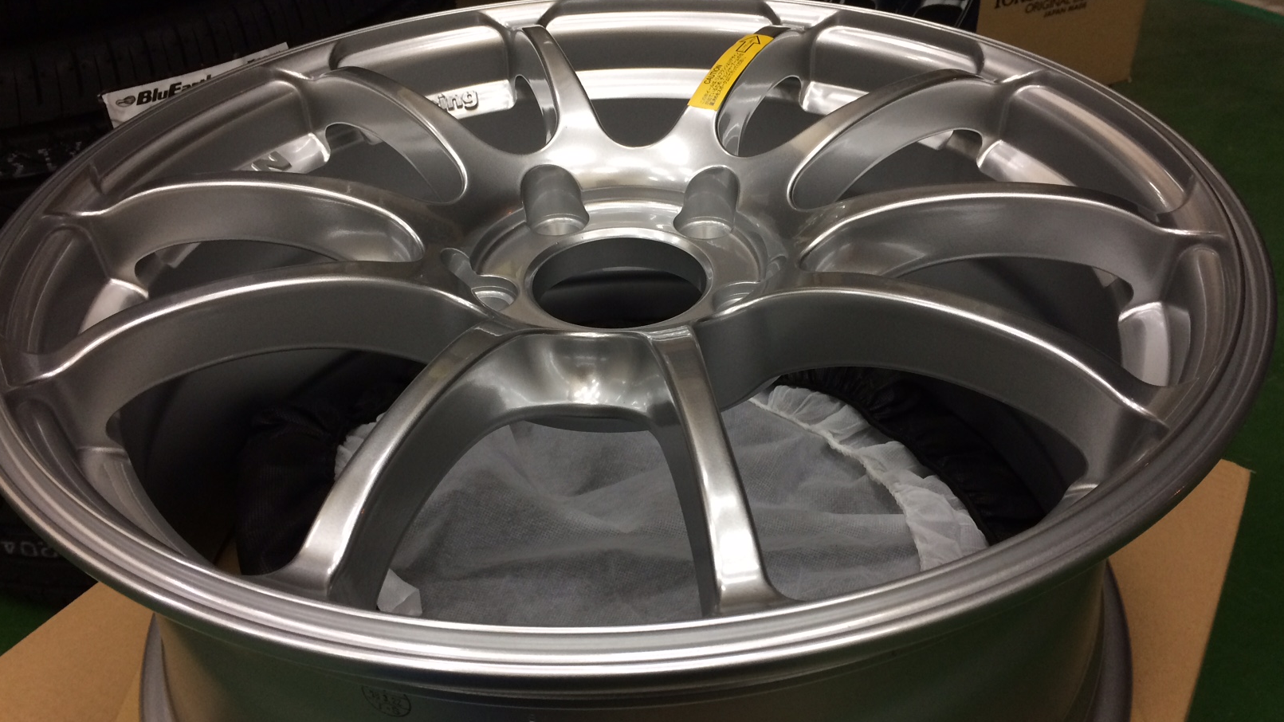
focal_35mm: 32
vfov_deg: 36.7
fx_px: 1089
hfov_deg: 61.0
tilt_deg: -35.1
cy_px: 363
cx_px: 645
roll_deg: +3.6
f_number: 2.2
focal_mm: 4.15
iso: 64
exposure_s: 1/30
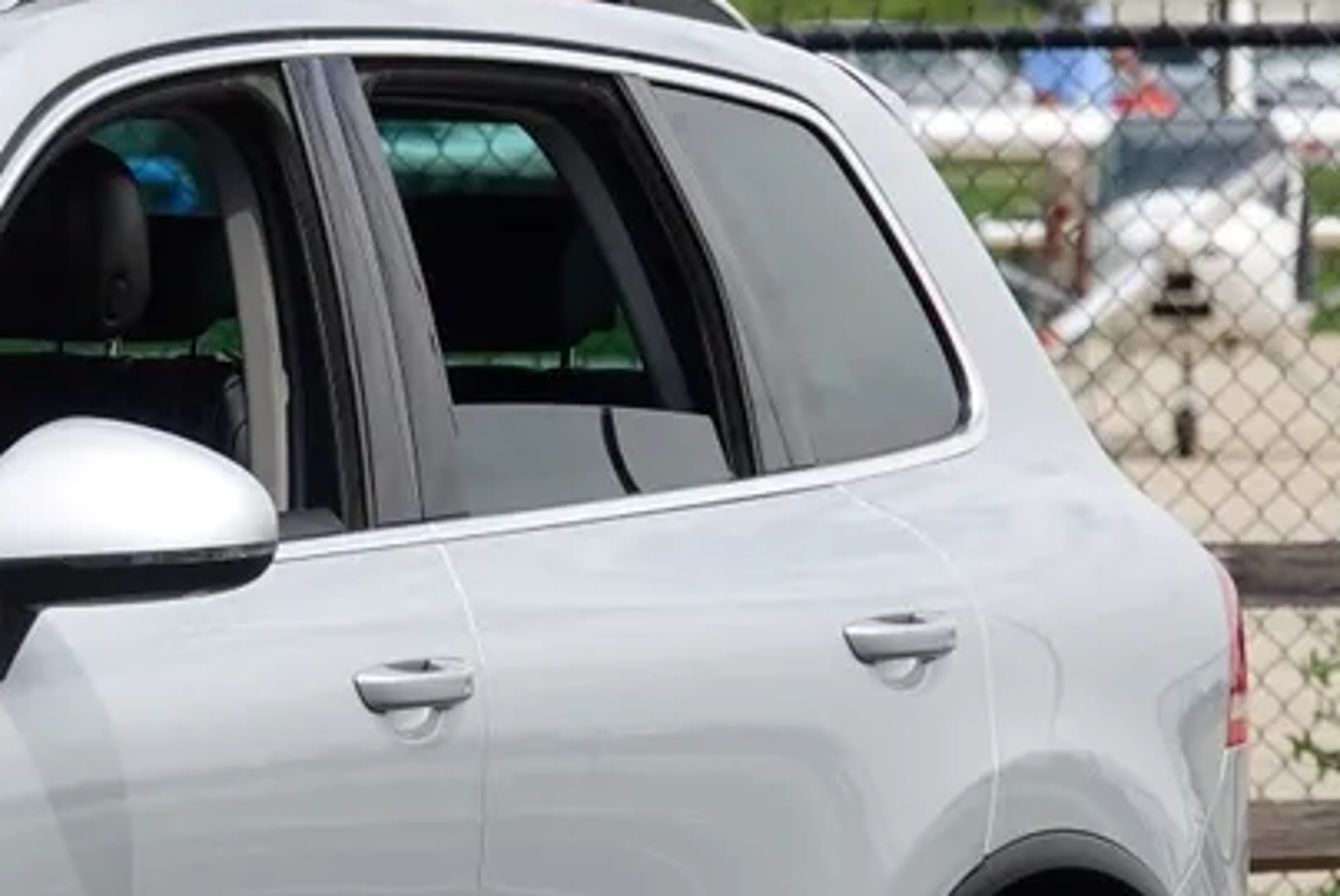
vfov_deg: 2.1
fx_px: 24732
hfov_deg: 3.1
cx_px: -629
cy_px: 846
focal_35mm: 664
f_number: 4
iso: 100
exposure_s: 1/640
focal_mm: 81.1
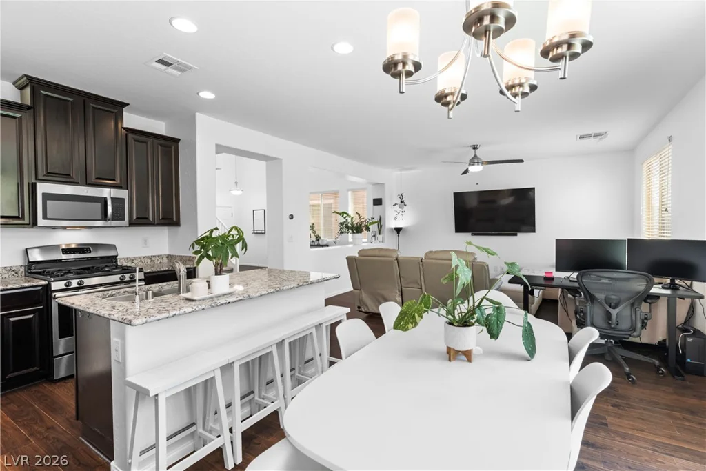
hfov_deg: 93.3
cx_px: 353
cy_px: 236
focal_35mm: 17
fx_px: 333
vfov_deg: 70.5
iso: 400
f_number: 8
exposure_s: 1/15
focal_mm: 17
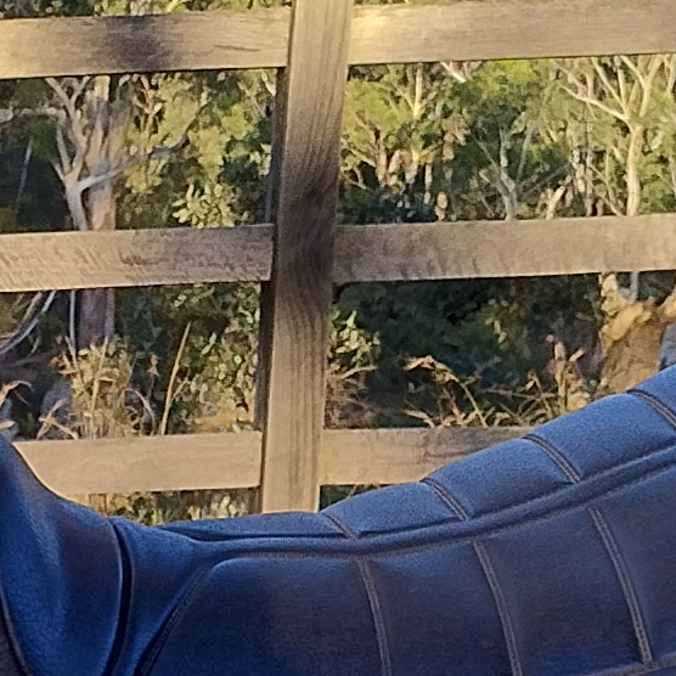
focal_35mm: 156
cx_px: -292
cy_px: 1148
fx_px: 3447
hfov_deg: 10.8
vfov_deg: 10.6
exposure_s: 1/297
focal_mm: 5.56
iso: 100
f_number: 1.8
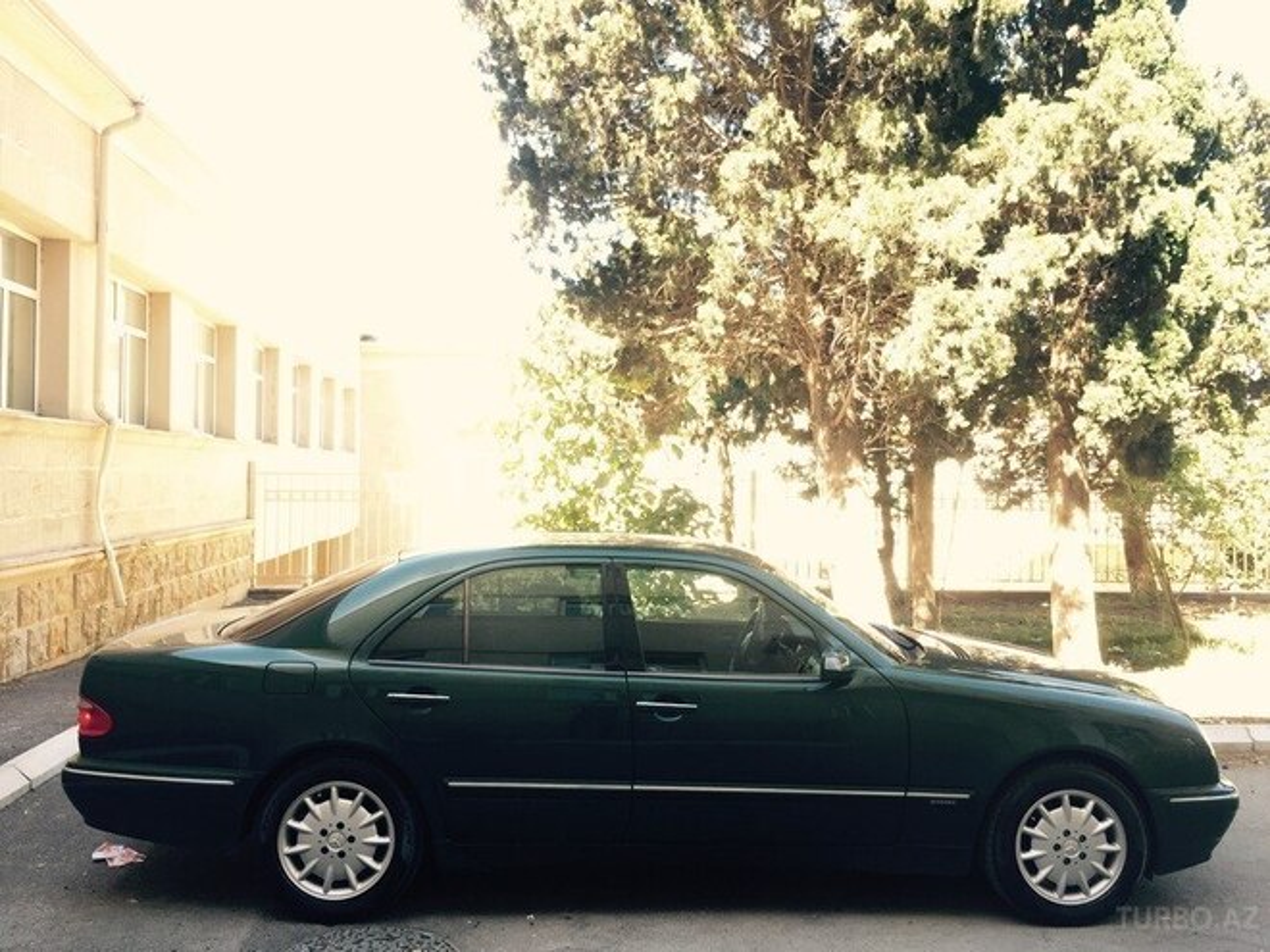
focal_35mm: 29
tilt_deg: +0.8
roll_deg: -1.1
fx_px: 1064
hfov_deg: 61.7
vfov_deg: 48.2
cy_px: 476
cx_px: 635
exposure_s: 1/100
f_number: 2.2
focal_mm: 4.15
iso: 40
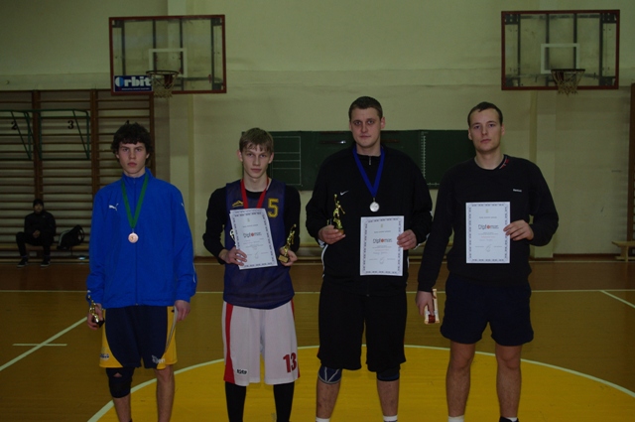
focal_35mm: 39
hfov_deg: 49.6
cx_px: 318
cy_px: 211
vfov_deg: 34.1
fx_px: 687
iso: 800
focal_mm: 26.25
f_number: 5
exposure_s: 1/60
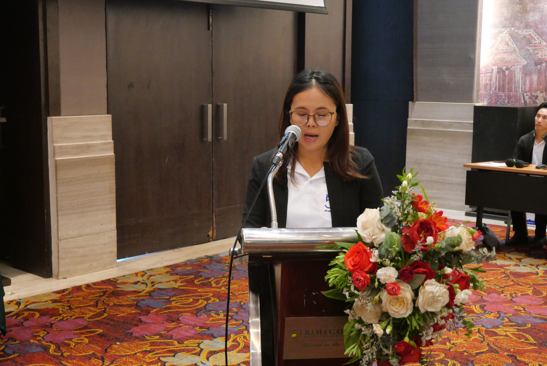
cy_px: 183
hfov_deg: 41.9
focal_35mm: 47
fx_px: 715
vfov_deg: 28.7
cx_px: 274
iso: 3200
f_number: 4.3
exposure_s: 1/60
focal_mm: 23
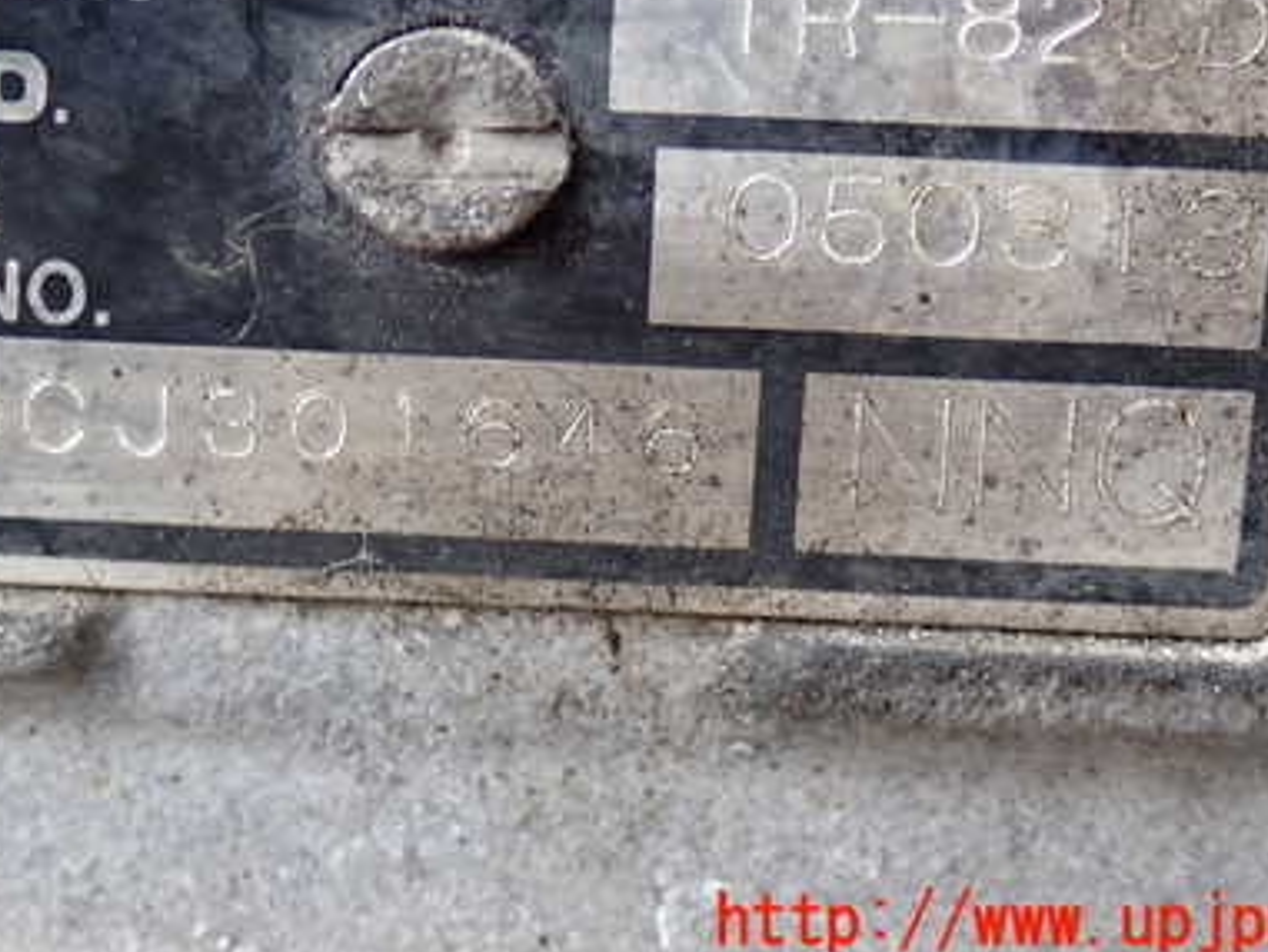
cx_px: 469
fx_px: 3115
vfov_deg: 17.3
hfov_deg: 23.0
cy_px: 216
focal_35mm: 85
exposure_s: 1/50
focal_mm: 9.65
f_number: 3.3
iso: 400
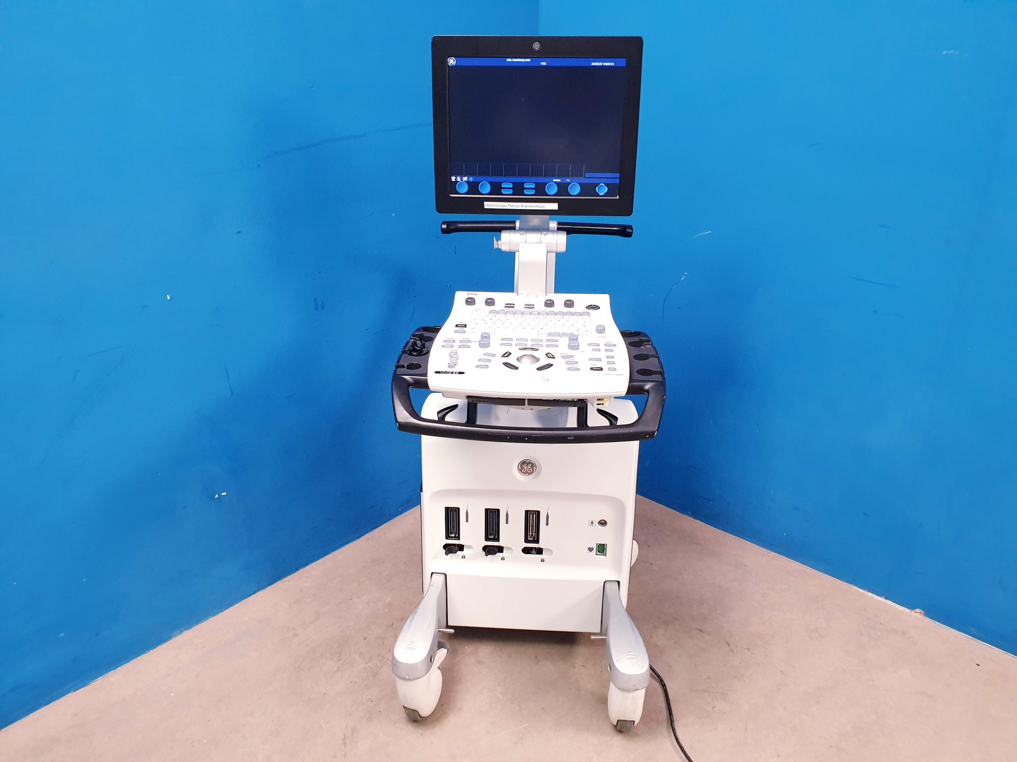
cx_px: 508
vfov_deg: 53.1
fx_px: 764
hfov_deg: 67.3
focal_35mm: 26
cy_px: 381
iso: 320
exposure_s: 1/50
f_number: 2.4
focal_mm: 4.3
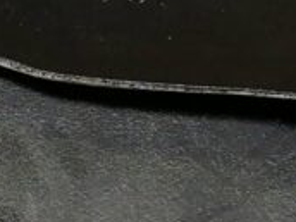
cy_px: 262
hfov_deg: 10.1
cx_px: 93
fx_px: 1667
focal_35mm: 195
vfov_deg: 7.6
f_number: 1.8
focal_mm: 3.62
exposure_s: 1/30
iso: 80
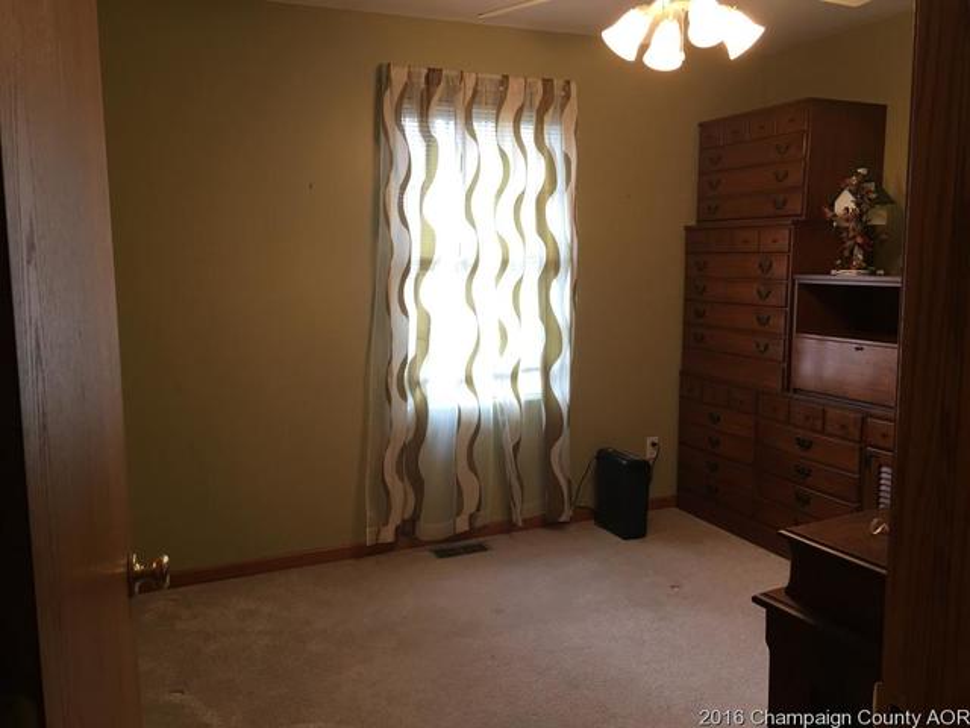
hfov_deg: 61.7
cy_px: 364
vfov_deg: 48.2
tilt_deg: -6.8
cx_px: 485
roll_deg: -1.5
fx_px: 813
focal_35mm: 29
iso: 25
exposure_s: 1/15
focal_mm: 4.15
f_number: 2.2
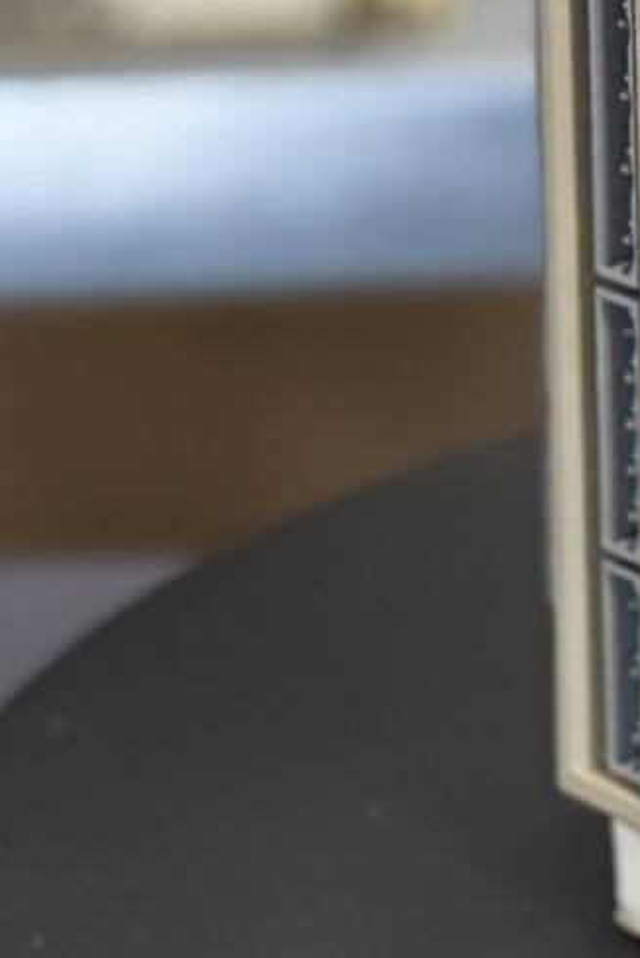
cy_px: 565
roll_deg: +2.0
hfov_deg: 6.4
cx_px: 1069
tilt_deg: -23.5
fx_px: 5596
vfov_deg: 9.8
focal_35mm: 210
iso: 200
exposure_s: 1/33
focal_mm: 6.76
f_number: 1.78
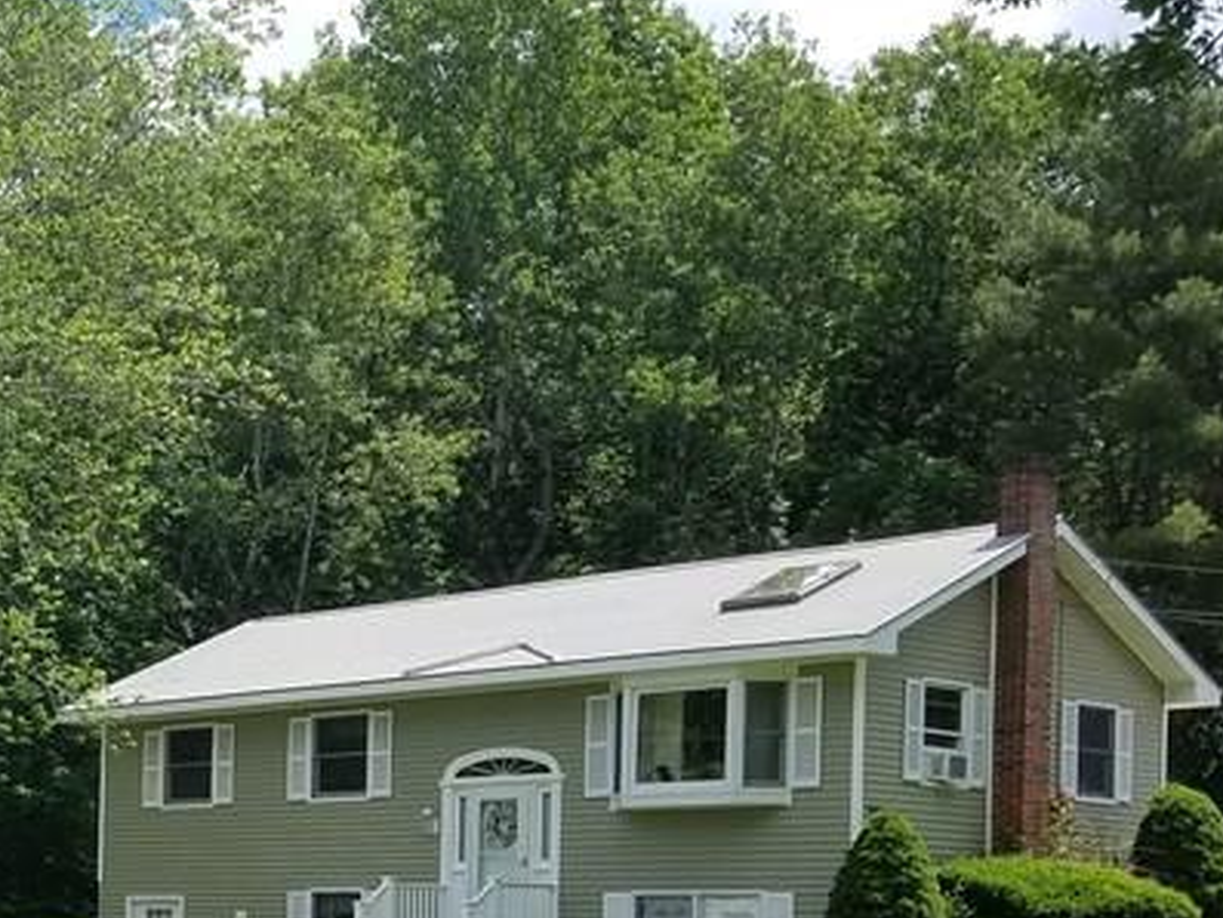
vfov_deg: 21.4
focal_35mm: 67
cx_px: -206
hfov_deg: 26.1
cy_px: 847
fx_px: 2368
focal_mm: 4.2
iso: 50
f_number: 1.7
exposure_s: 1/1724
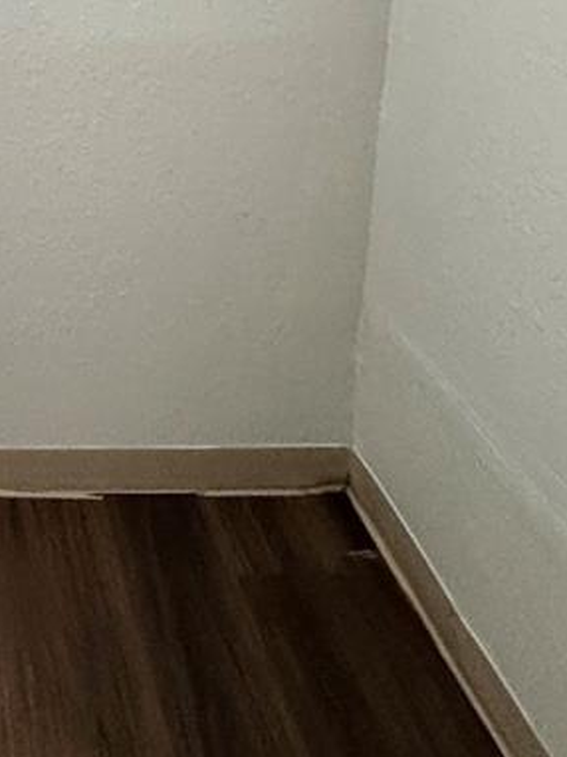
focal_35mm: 44
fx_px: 962
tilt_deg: -8.0
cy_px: -178
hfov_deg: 28.3
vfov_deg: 33.7
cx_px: -125
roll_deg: +0.3
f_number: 2.2
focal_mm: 2.22
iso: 250
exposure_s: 1/60
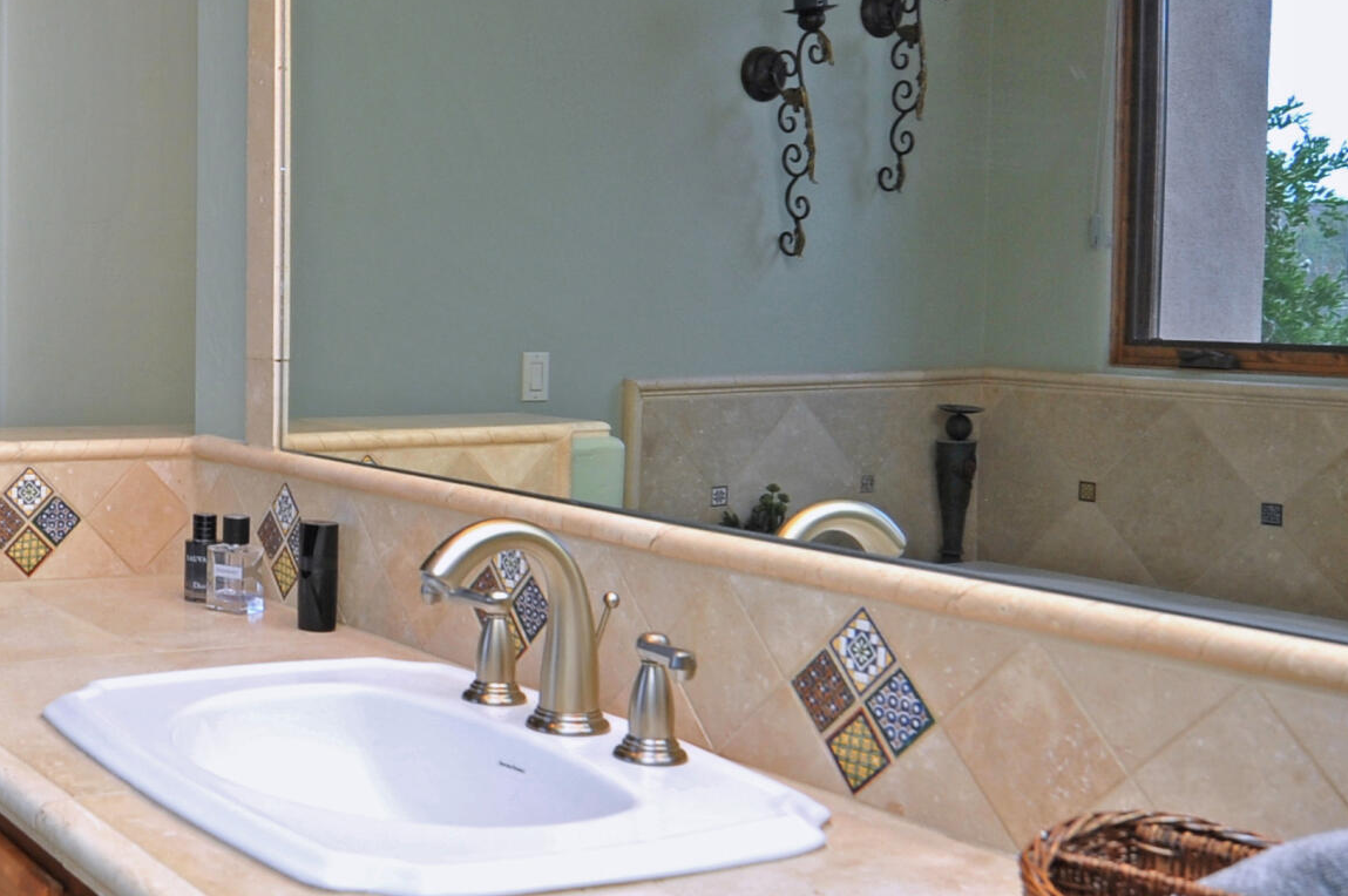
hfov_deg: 37.6
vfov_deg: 28.5
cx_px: 13
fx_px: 1758
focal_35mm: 47
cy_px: 340
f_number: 8
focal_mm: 18
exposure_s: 1/100
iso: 640
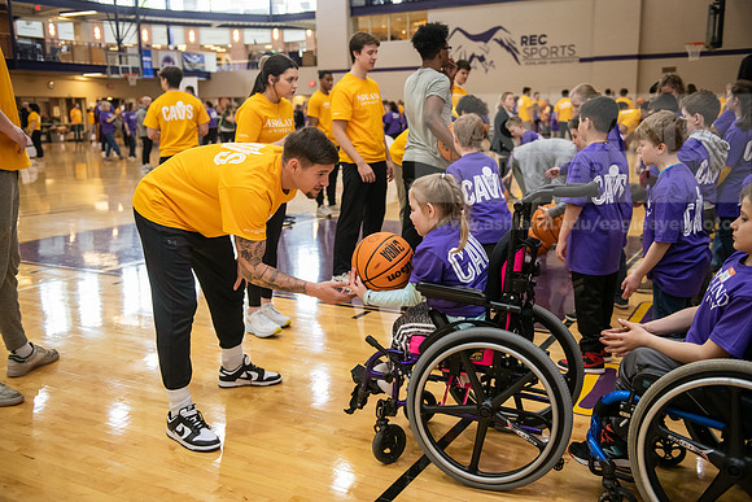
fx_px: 731
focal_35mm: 35
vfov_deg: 37.9
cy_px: 251
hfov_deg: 54.4
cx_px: 376
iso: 2500
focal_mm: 35
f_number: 3.2
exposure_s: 1/200
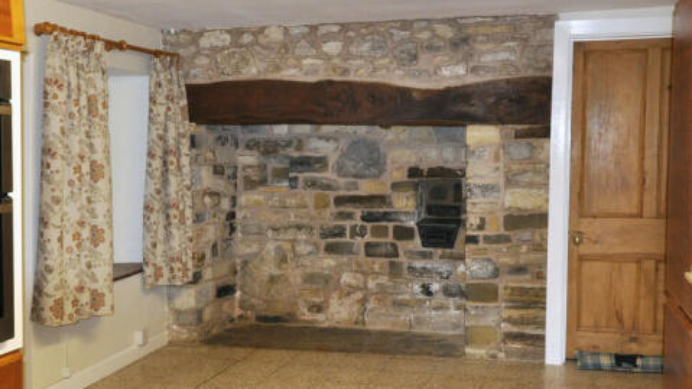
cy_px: 241
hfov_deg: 47.4
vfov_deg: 27.6
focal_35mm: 43
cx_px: 347
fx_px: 789
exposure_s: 1/60
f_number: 4.5
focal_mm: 20
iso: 800
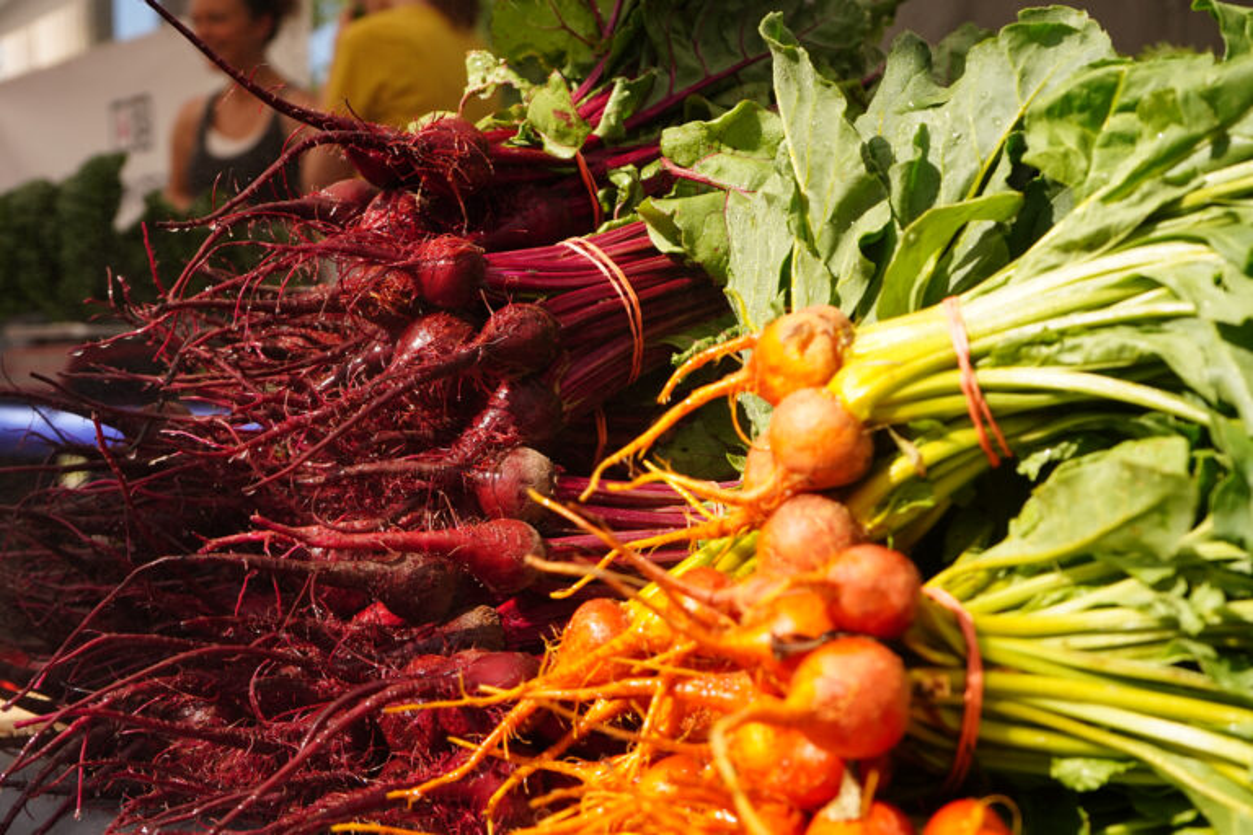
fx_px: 1497
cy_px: 418
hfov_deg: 45.4
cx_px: 626
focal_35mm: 43
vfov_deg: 31.2
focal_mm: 43
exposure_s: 1/1250
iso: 400
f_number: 5.6
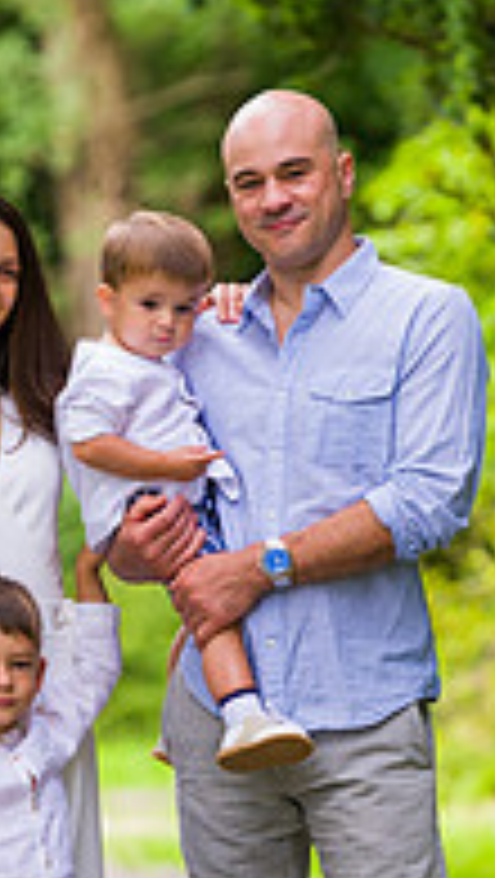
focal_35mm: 375
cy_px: 558
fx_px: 8731
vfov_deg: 5.8
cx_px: 86
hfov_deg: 3.2
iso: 200
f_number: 4
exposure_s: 1/250
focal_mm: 155
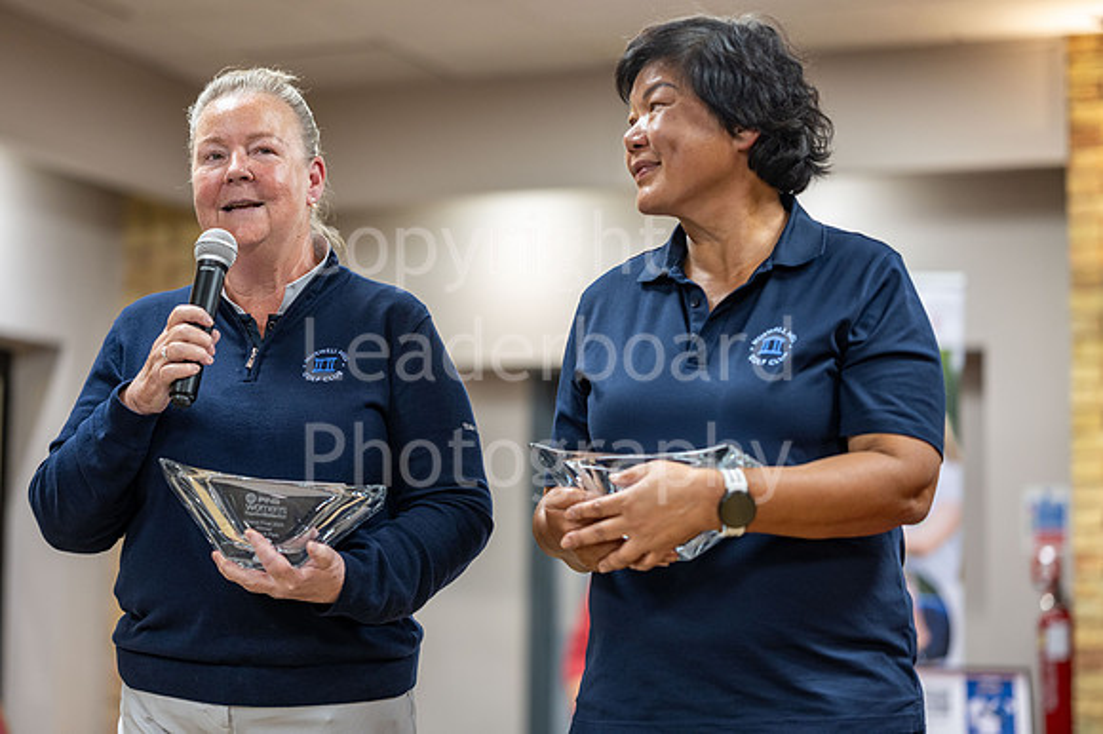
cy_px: 342
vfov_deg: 15.1
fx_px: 2777
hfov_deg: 22.5
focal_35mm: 91
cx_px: 515
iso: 500
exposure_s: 1/125
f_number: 2
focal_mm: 85
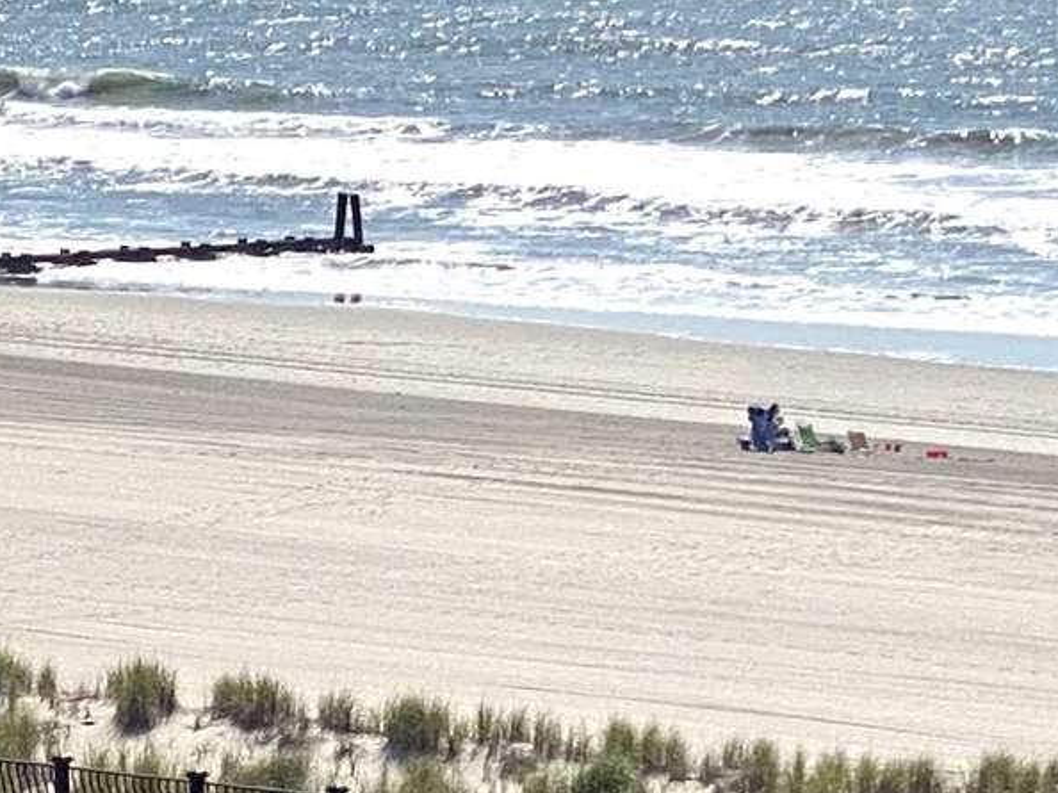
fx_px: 8218
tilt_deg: -5.8
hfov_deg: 7.3
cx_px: 94
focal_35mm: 269
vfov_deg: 5.5
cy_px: 568
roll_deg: +0.4
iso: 20
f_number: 2
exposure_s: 1/3425
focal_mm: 6
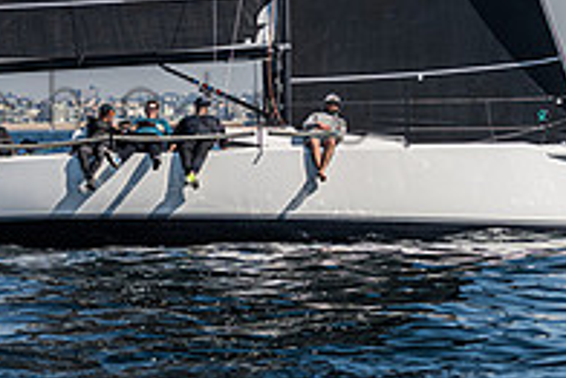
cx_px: 625
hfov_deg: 6.7
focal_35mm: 306
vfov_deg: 4.5
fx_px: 4814
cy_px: -114
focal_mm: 100
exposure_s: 1/5000
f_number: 4.5
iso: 400
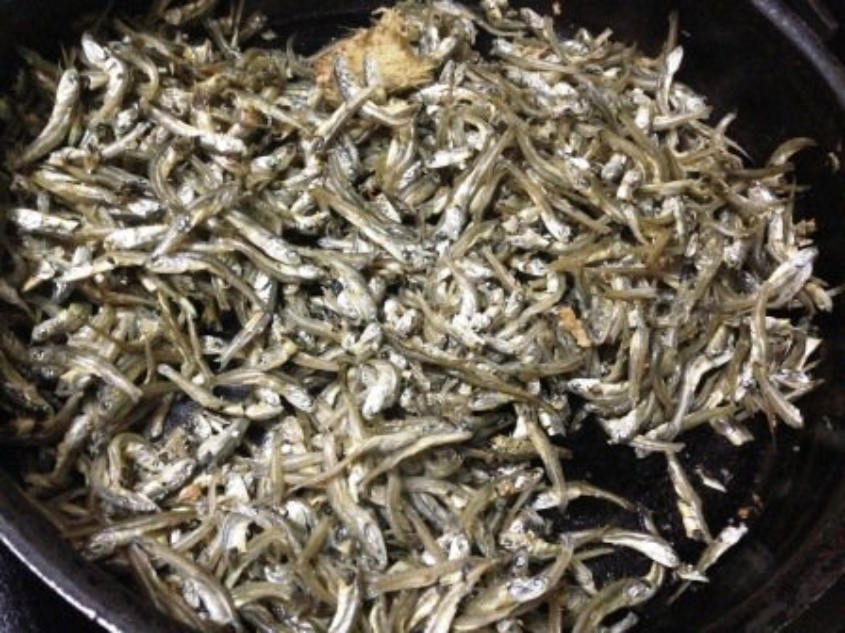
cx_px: 422
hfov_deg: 55.4
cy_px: 316
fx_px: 806
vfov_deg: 42.9
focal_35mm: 33
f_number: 2.4
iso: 640
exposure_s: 1/15
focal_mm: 4.12
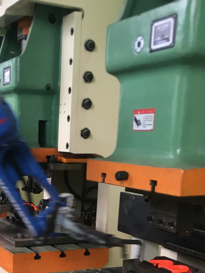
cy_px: 260
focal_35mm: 61
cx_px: 5
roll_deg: -1.8
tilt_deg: -12.8
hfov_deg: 23.1
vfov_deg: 29.9
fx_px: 482
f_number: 2.2
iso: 32
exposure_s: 1/17
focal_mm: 4.15
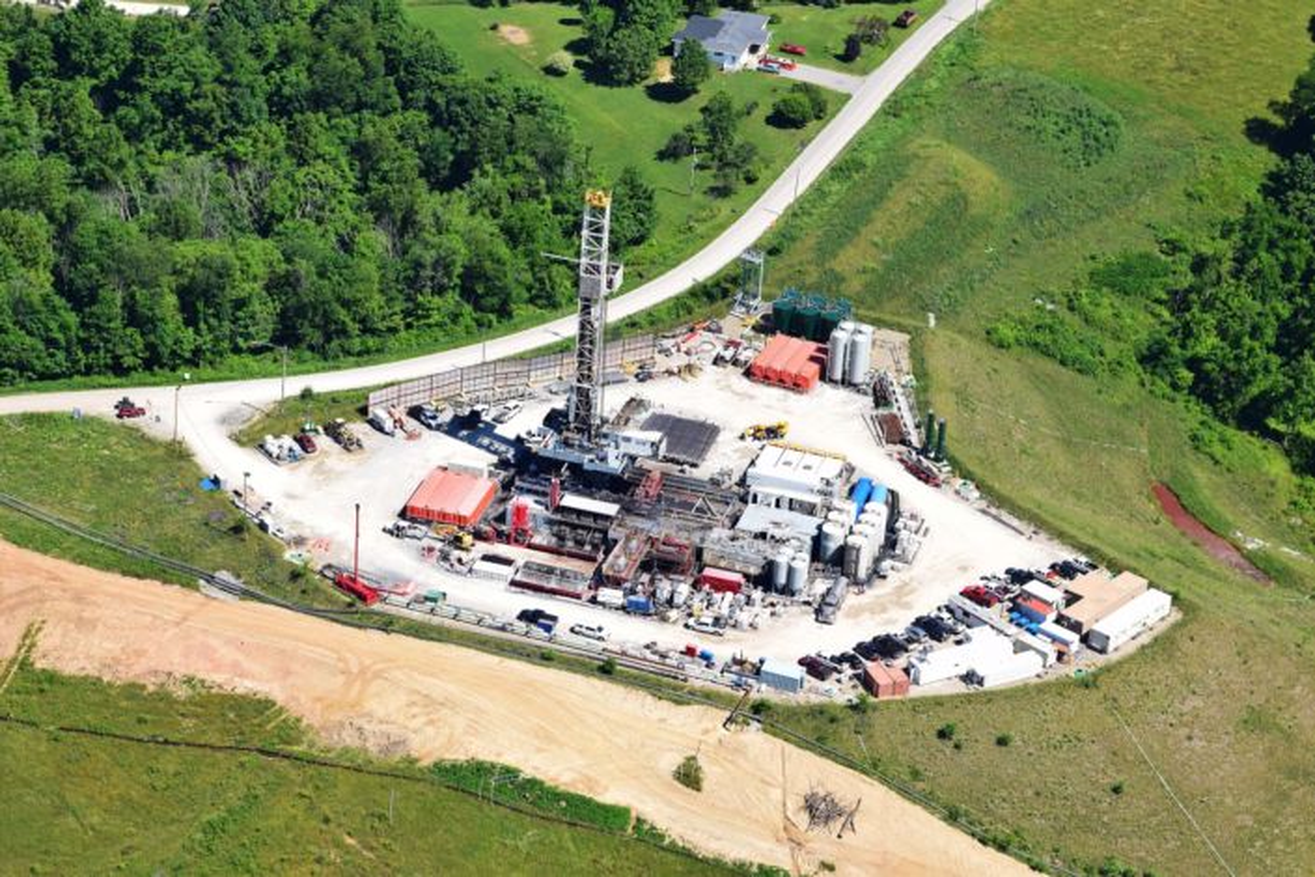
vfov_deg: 13.0
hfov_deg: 19.5
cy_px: 438
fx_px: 3835
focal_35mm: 105
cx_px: 658
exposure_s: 1/500
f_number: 11
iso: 320
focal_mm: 70
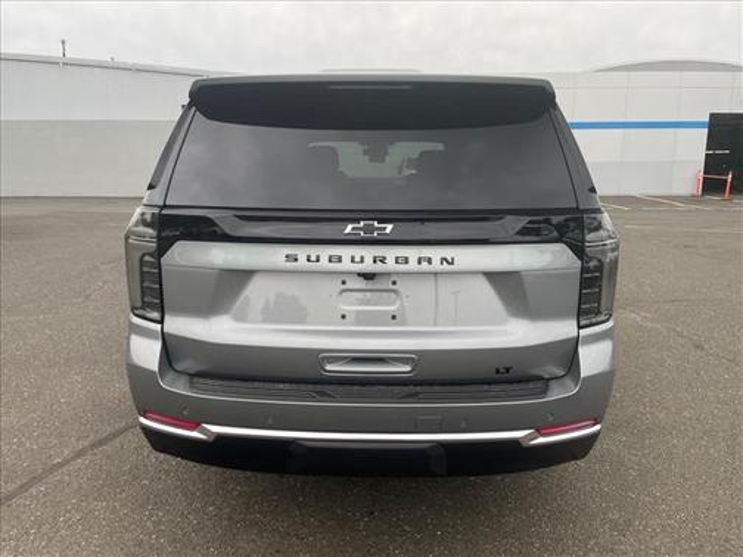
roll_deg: -0.3
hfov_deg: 67.3
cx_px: 372
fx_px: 558
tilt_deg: -10.8
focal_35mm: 26
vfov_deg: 53.1
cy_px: 278
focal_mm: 4.2
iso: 32
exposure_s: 1/496
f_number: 1.6
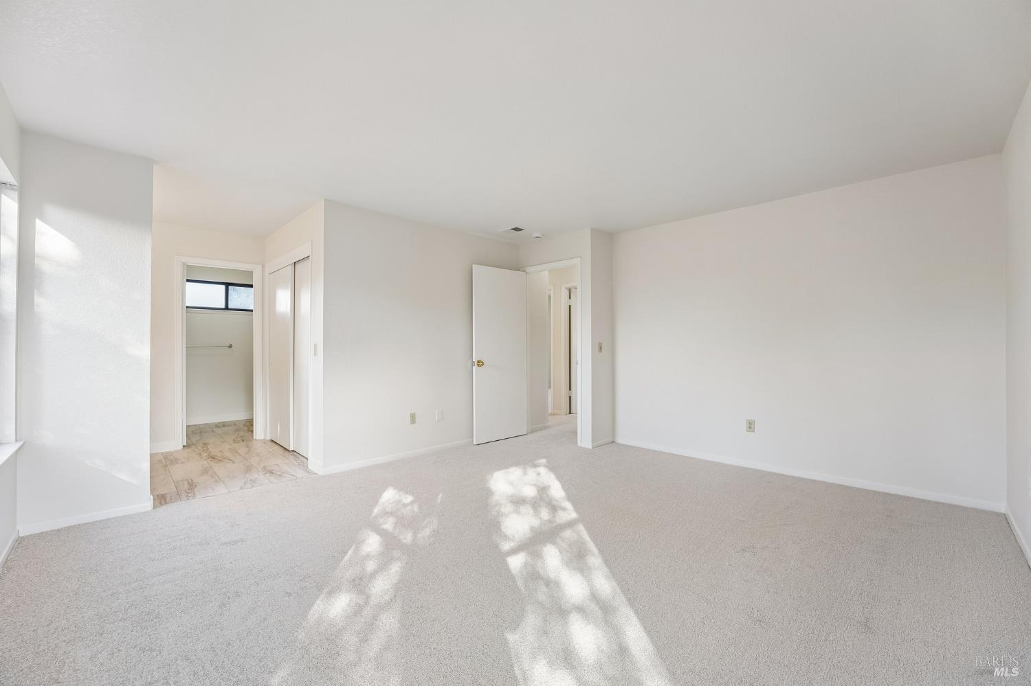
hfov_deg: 104.3
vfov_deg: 81.2
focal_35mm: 14
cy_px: 343
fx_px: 401
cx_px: 516
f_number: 8
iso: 500
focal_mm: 14
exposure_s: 1/20
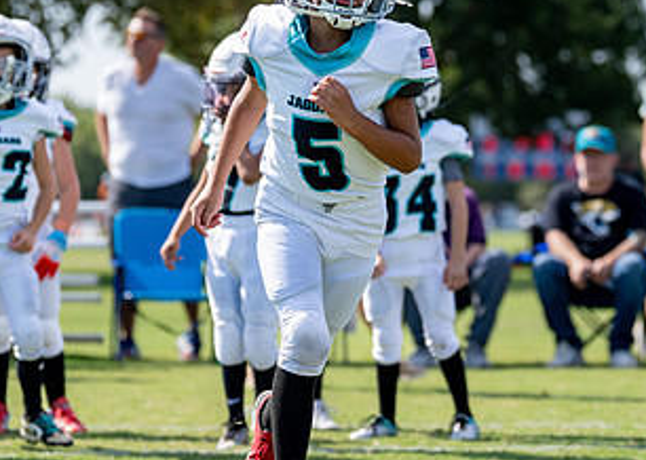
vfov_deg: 6.7
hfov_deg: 9.4
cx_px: 346
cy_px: 157
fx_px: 3923
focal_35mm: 214
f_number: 2.8
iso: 200
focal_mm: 100
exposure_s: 1/2500
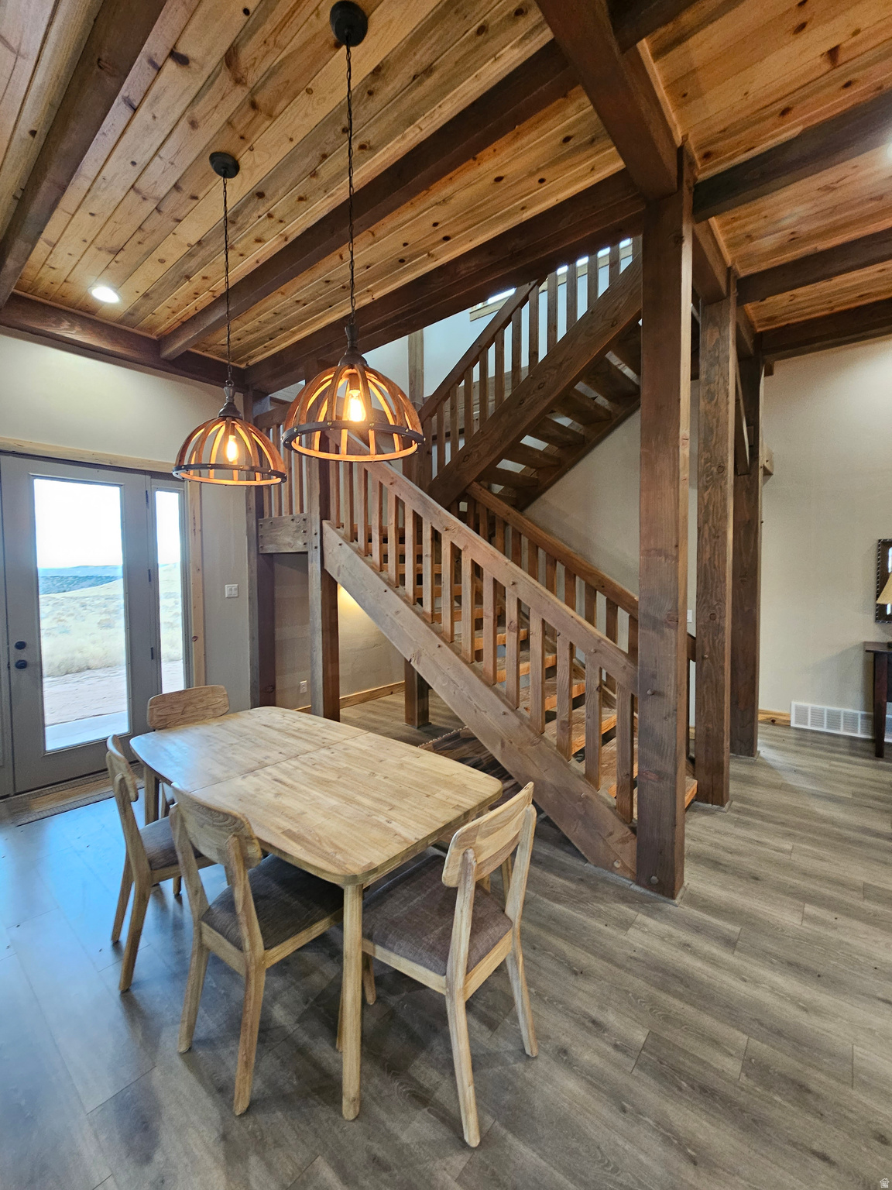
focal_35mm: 13
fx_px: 447
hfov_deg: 89.9
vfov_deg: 106.2
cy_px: 595
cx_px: 446
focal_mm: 2.2
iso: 320
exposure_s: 1/30
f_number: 2.2
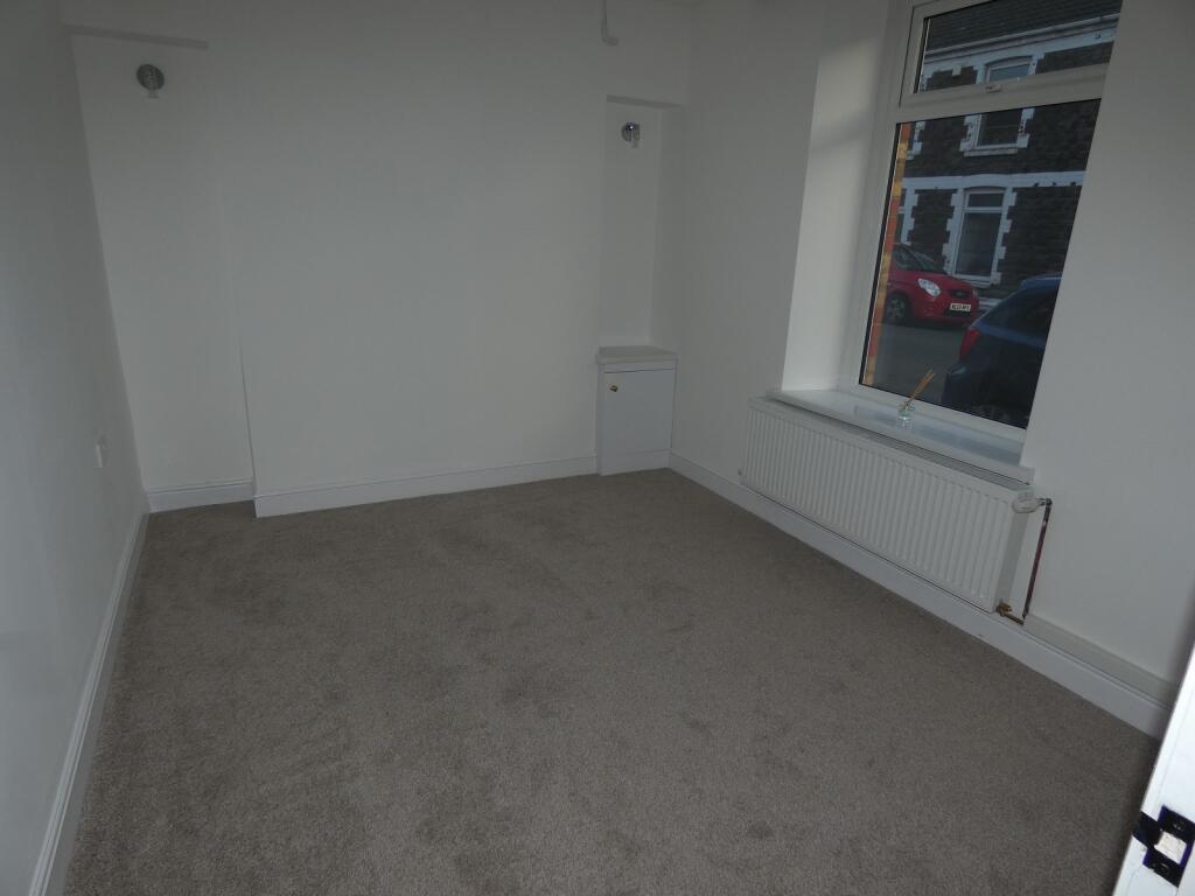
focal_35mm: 20
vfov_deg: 66.0
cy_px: 448
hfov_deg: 81.7
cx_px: 598
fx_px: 690
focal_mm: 3.6
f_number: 2.8
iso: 100
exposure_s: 1/125
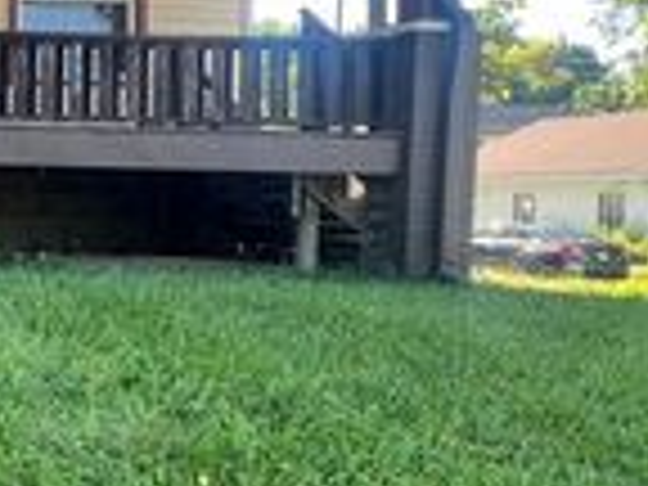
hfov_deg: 30.8
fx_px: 842
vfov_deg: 32.1
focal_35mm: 45
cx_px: -234
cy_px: 209
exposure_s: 1/99
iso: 32
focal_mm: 1.57
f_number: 1.8
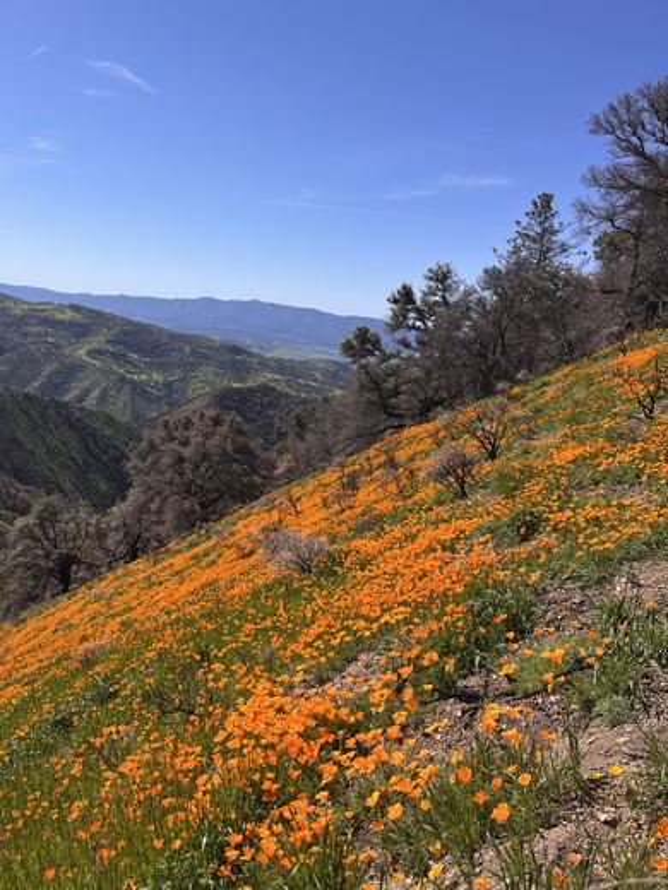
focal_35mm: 26
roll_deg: -4.5
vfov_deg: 67.3
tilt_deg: -12.3
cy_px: 445
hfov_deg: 53.1
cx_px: 334
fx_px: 669
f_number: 1.6
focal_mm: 5.1
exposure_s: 1/3521
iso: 50
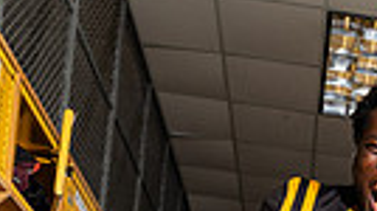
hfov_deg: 23.8
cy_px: 591
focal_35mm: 88
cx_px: 312
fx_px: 879
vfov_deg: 10.5
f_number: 8
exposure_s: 1/250
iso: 100
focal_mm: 25
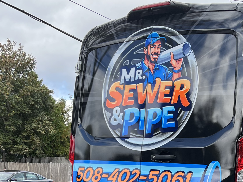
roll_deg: +0.0
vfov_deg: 21.9
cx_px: 215
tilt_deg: -4.9
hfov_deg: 29.6
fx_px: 442
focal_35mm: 63
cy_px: 206
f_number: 1.6
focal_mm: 5.1
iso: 50
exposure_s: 1/696
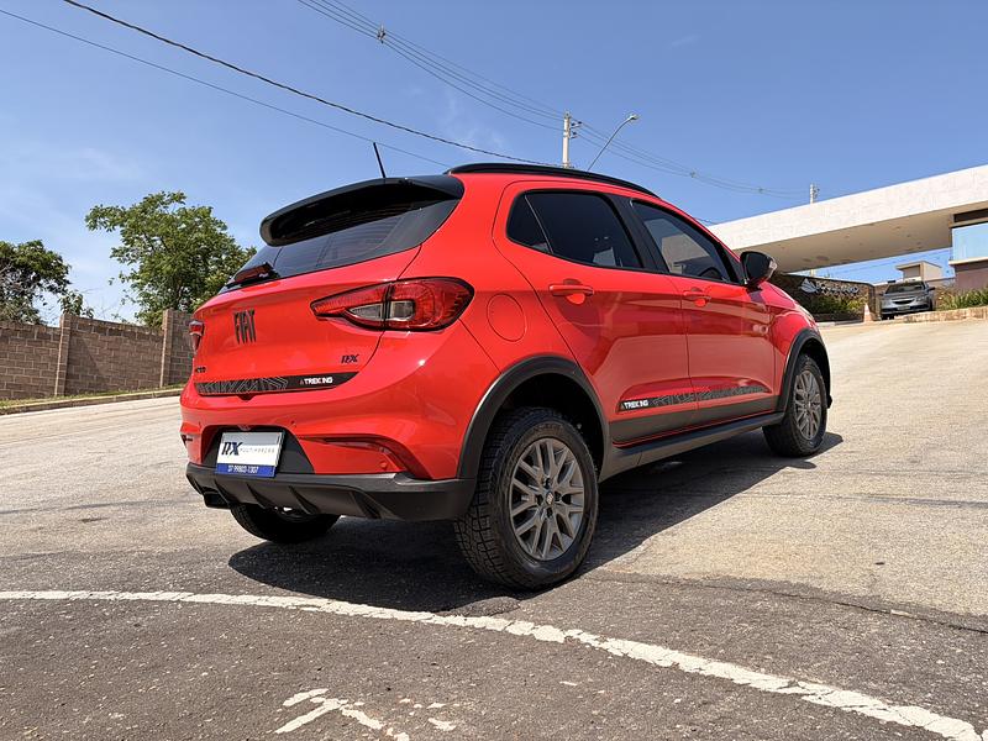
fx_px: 742
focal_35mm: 26
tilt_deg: +7.6
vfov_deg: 53.1
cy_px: 370
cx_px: 494
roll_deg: -1.6
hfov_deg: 67.3
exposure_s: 1/1799
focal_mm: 5.96
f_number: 1.6
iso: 50
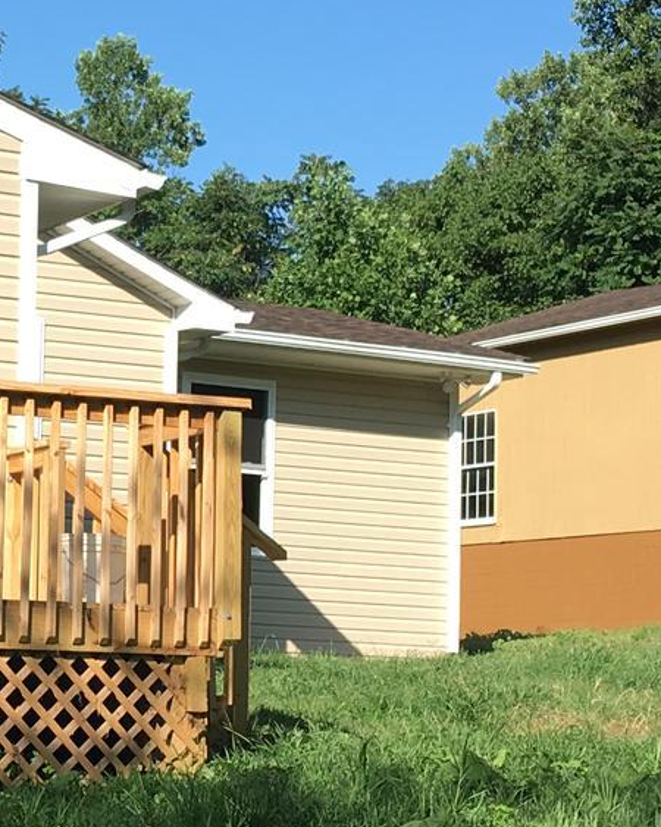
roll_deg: -1.5
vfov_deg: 18.6
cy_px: 485
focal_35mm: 103
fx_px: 2520
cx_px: 9
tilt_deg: +7.0
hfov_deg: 14.7
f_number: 2.2
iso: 25
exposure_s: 1/725
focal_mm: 4.15
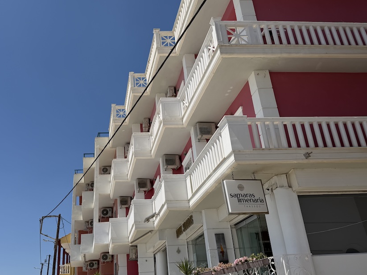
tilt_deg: +25.5
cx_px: 150
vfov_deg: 40.6
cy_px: 123
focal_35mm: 35
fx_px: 371
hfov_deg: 52.3
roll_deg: +4.7
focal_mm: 6.76
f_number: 1.78
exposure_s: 1/8130
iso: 80
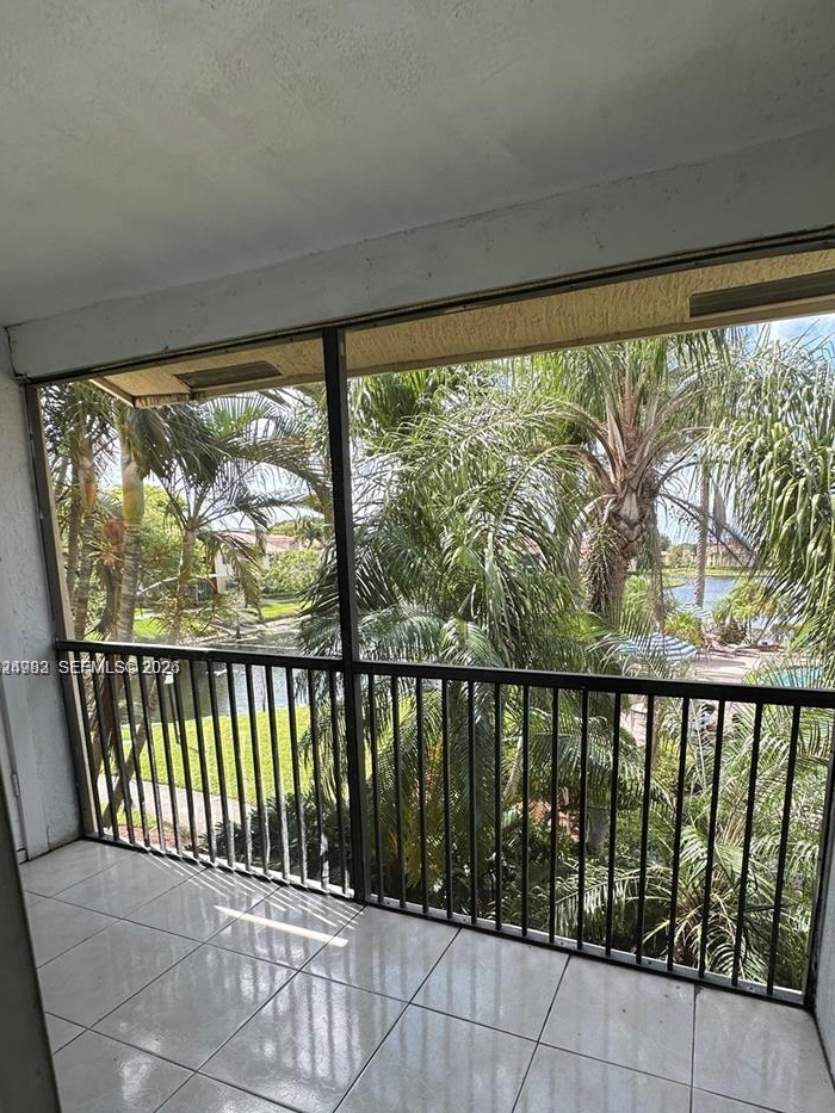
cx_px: 496
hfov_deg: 70.9
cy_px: 669
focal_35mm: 18
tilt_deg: -10.6
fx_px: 579
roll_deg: +0.9
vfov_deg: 86.6
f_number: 2.2
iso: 40
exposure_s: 1/250
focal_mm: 2.22
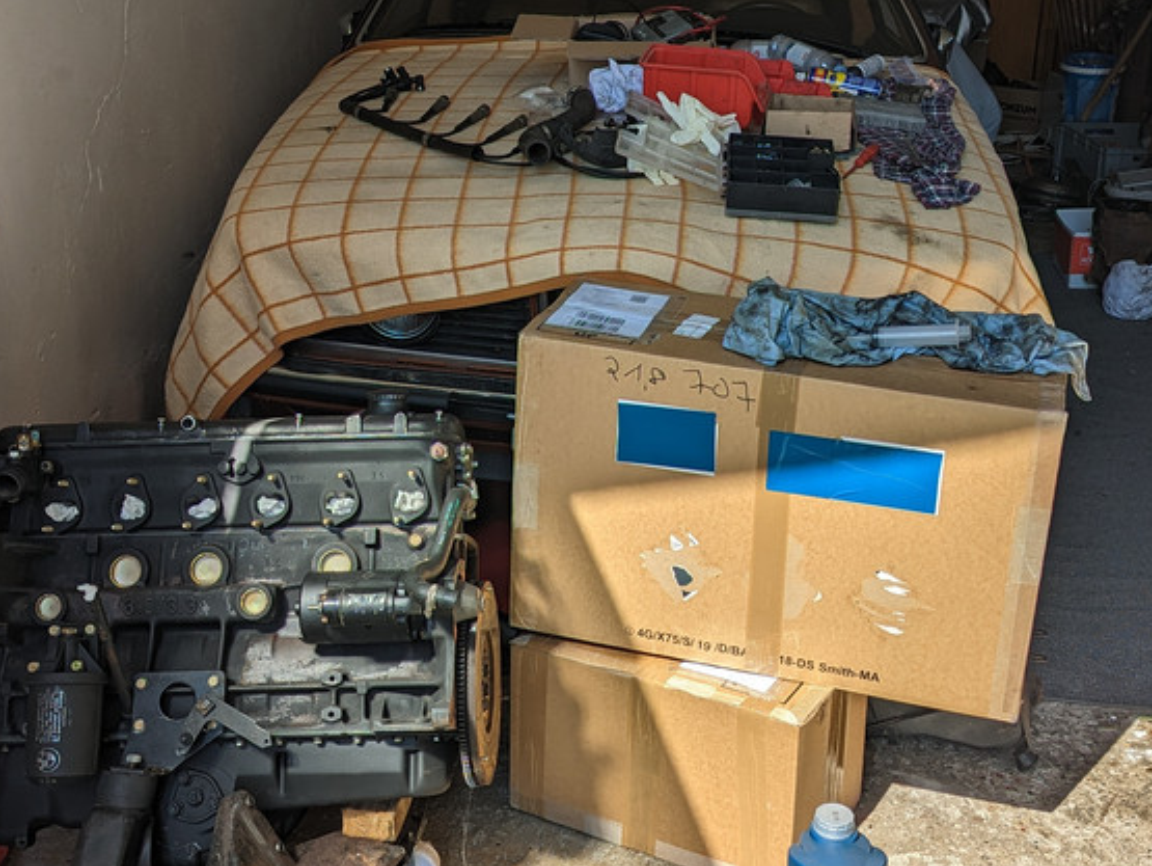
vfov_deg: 31.5
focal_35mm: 46
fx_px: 1532
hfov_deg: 41.2
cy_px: 411
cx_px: 630
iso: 42
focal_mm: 6.81
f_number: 1.85
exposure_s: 1/1689
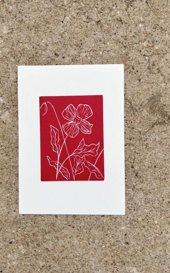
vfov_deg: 66.5
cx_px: 72
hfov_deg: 44.4
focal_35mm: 28
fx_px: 208
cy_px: 135
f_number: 1.6
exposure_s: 1/166
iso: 40
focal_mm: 5.96
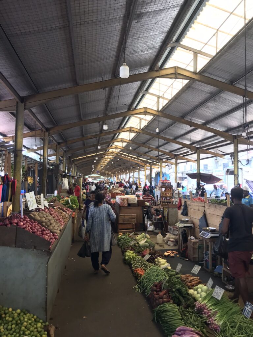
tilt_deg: +2.4
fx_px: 273
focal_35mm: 28
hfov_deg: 49.7
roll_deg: -2.2
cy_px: 168
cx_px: 126
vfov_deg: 63.4
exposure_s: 1/100
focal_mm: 3.99
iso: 40
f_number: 1.8
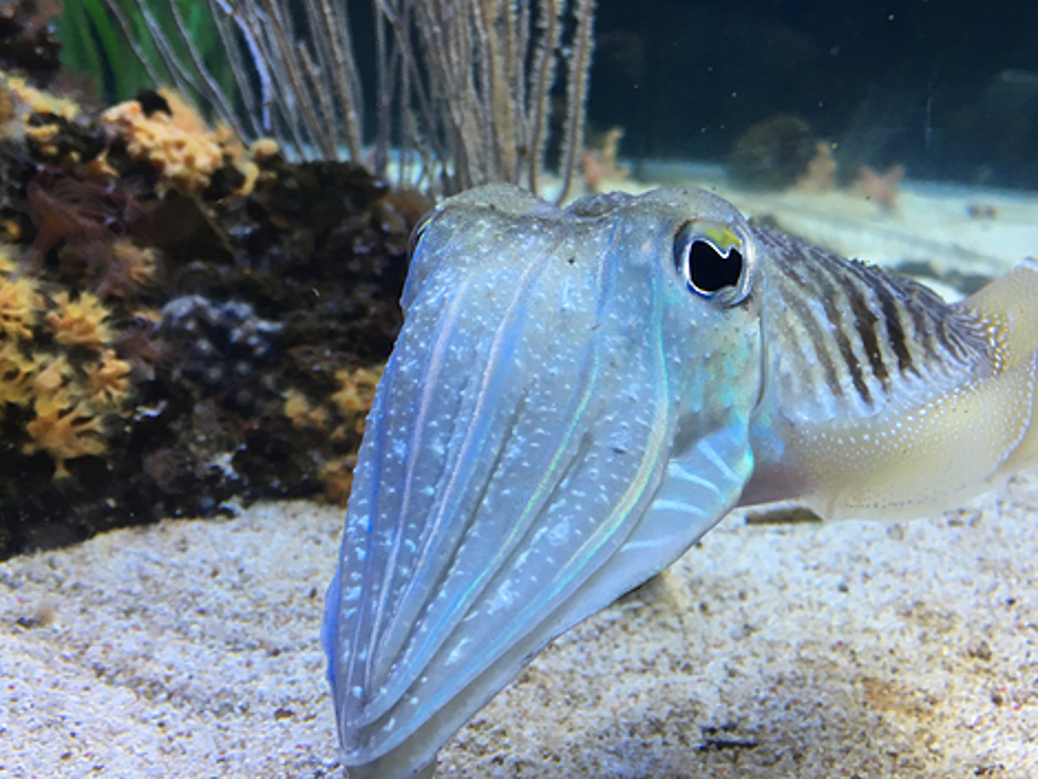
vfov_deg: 38.7
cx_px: 583
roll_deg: -4.1
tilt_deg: -15.5
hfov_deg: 50.0
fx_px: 1110
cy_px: 397
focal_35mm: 37
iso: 80
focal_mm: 4.15
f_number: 2.2
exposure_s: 1/33
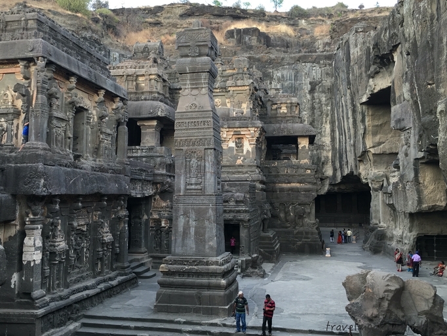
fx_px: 439
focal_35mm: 34
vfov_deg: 41.8
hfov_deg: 53.9
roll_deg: -0.5
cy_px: 158
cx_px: 223
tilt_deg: +4.6
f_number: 2.2
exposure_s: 1/100
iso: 32
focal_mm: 4.15
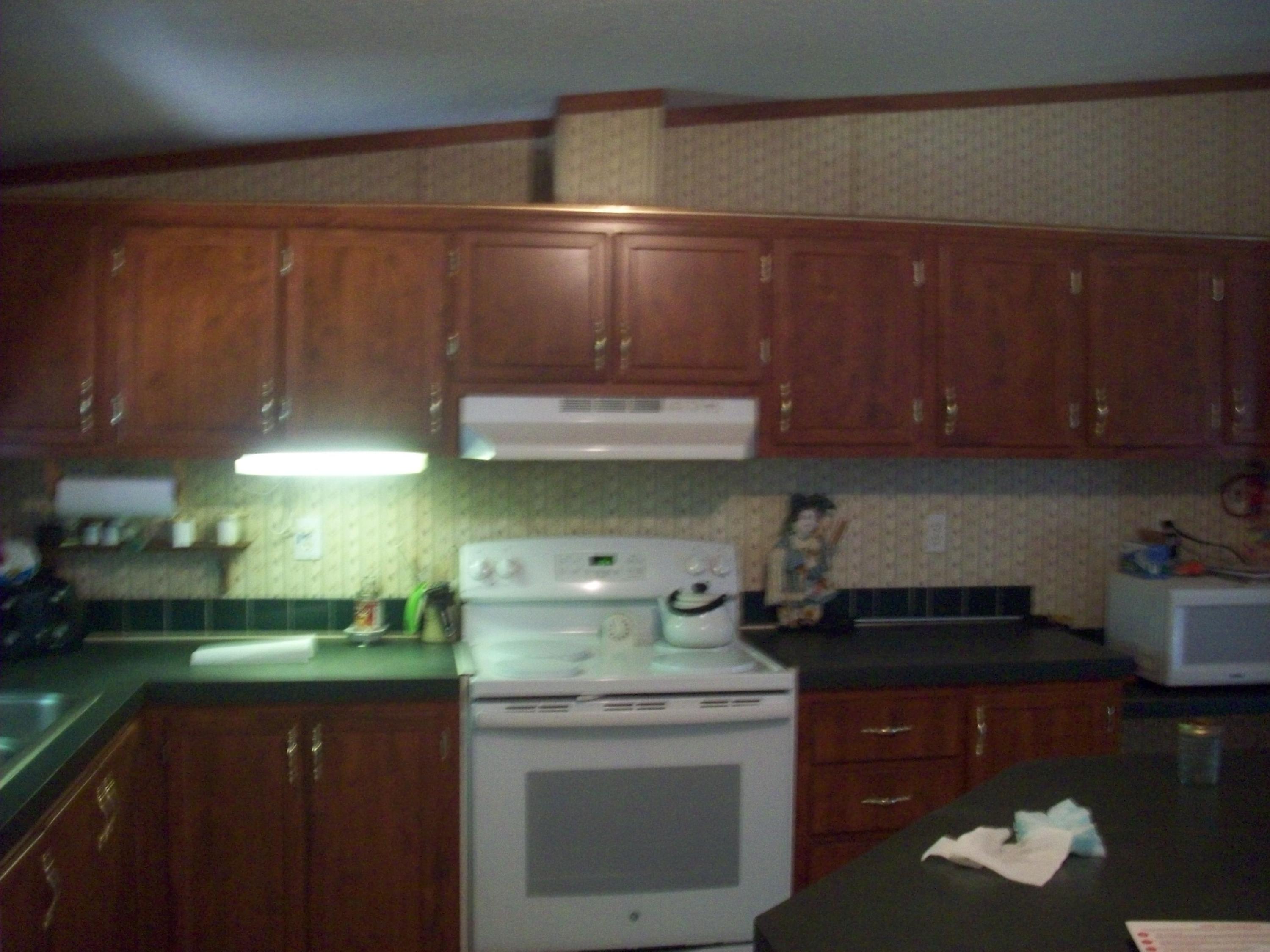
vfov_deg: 38.7
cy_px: 476
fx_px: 1357
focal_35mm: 37
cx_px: 635
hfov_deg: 50.1
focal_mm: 6.2
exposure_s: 1/8
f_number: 2.8
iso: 200
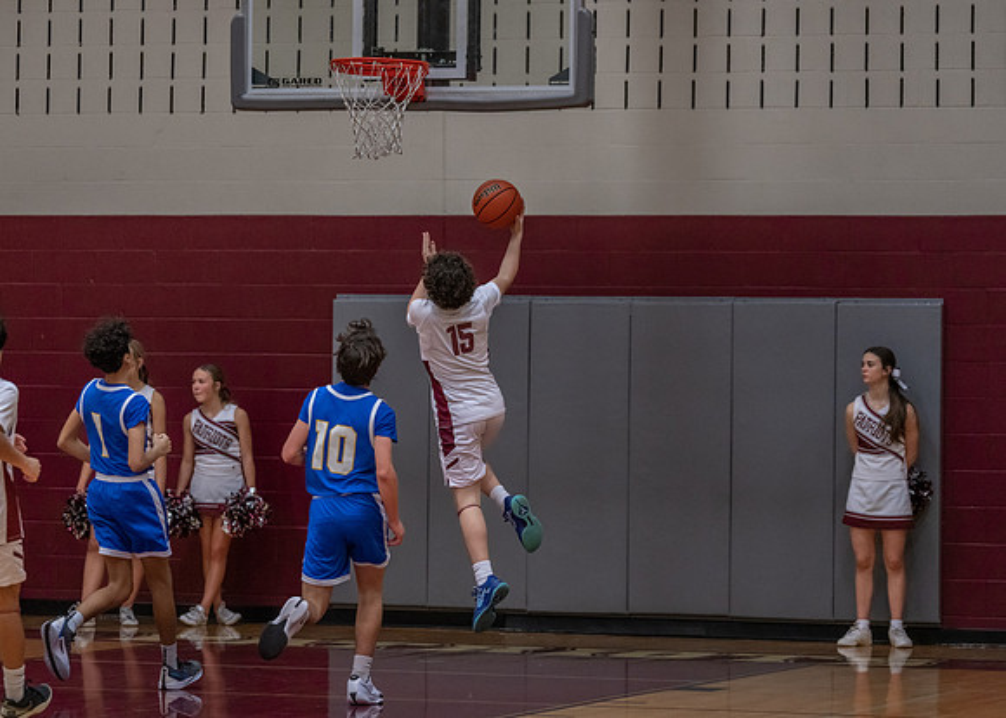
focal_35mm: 162
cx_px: 503
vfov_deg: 8.9
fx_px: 4631
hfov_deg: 12.4
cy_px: 359
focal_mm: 144
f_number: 2.8
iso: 2000
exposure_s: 1/1000
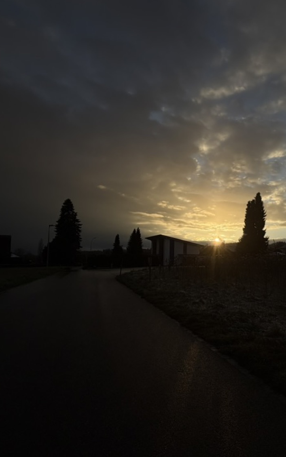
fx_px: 262
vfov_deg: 82.2
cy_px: 238
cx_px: 228
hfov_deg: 53.6
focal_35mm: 21
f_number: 2.2
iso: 20
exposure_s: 1/2320
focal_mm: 2.22
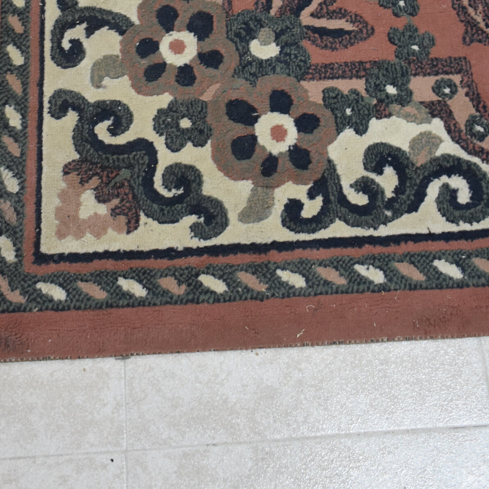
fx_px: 959
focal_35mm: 60
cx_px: 219
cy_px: -3
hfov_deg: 28.6
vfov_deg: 27.0
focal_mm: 22
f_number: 4
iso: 2000
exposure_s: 1/60
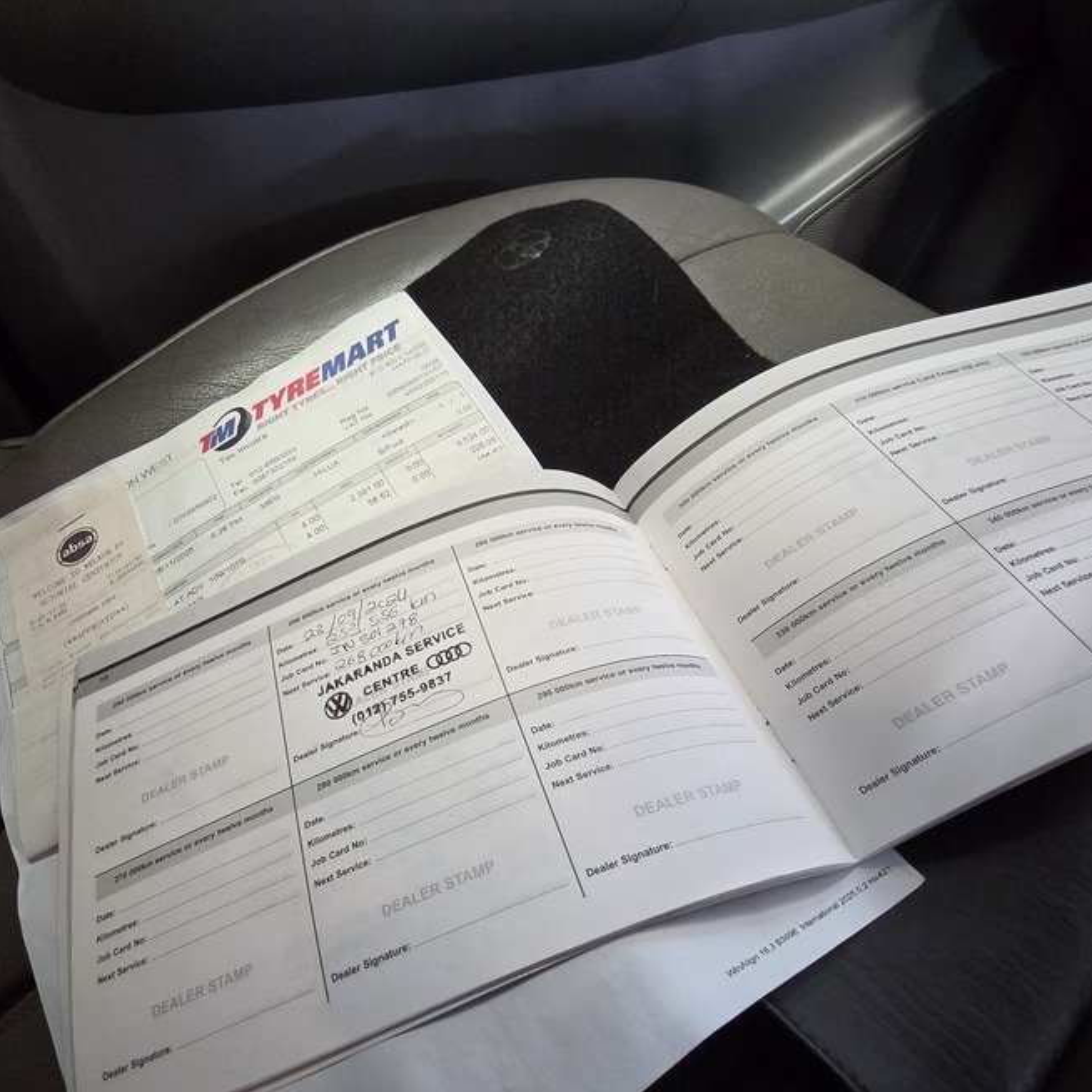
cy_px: 640
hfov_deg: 80.6
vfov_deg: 80.0
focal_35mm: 18
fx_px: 642
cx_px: 503
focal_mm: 2.2
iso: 640
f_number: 2.2
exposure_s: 1/50
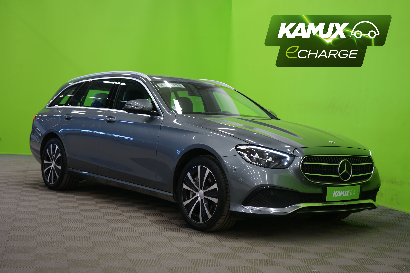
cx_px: 205
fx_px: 581
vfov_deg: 26.5
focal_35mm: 51
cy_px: 136
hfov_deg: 38.9
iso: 400
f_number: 4.5
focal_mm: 51
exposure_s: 1/10
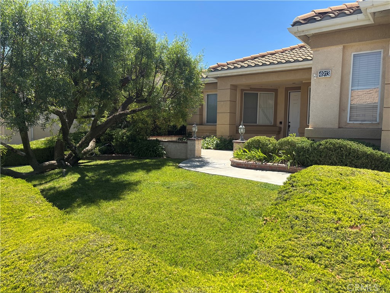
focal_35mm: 26
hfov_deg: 67.3
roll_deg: -1.5
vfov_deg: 53.1
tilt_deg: -5.5
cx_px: 195
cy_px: 146
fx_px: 293
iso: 50
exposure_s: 1/1783
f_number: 1.6
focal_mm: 5.96
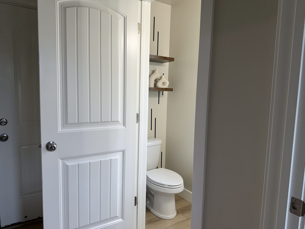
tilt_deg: -5.8
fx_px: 211
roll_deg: -1.4
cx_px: 152
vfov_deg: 56.8
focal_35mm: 24
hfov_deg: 71.6
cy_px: 114
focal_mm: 6.76
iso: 64
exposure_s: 1/120
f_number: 1.78
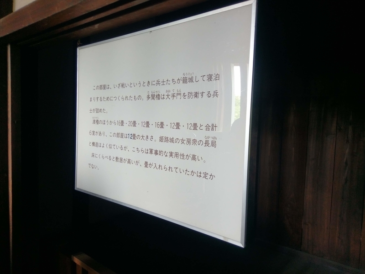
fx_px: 274
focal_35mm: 26
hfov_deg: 67.3
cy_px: 137
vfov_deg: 53.1
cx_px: 182
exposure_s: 1/30
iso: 125
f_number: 1.8
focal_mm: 4.58
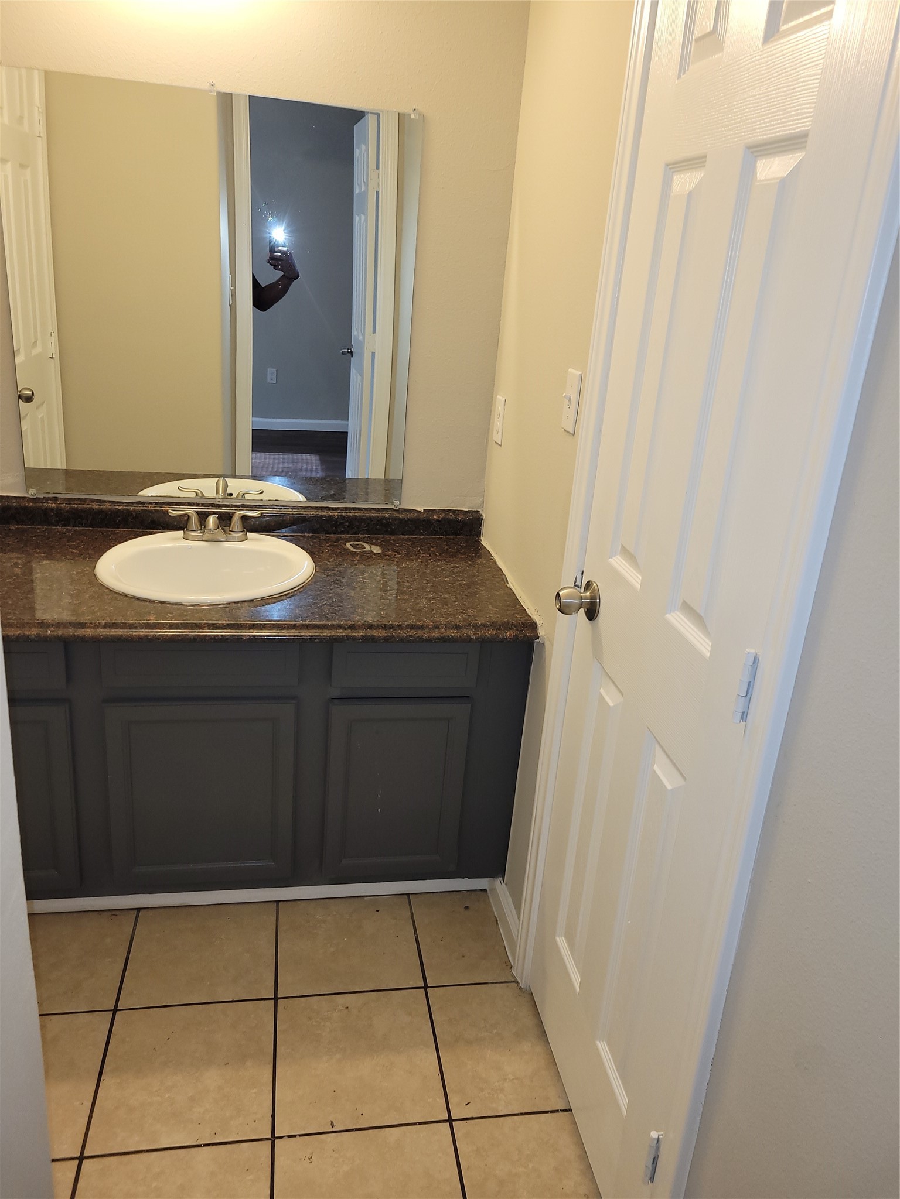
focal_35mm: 26
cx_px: 450
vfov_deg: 67.3
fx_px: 901
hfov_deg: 53.1
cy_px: 600
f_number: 1.8
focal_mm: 5.4
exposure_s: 1/60
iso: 100
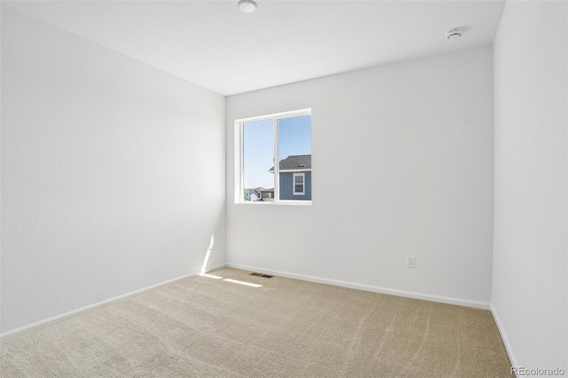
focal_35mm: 16
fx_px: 260
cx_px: 284
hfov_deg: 95.0
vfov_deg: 72.0
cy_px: 189
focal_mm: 11
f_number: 8
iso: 100
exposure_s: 1/45
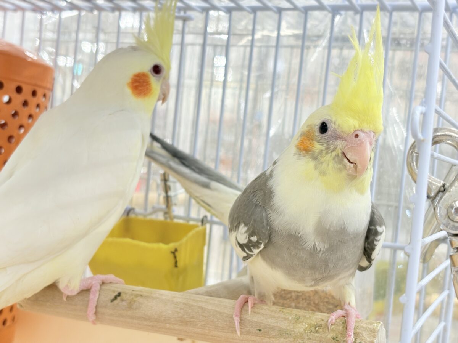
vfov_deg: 28.0
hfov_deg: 36.8
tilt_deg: -1.1
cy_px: 172
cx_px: 229
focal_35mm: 52
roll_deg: -4.9
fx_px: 688
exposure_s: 1/50
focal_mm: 5.96
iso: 64
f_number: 1.6
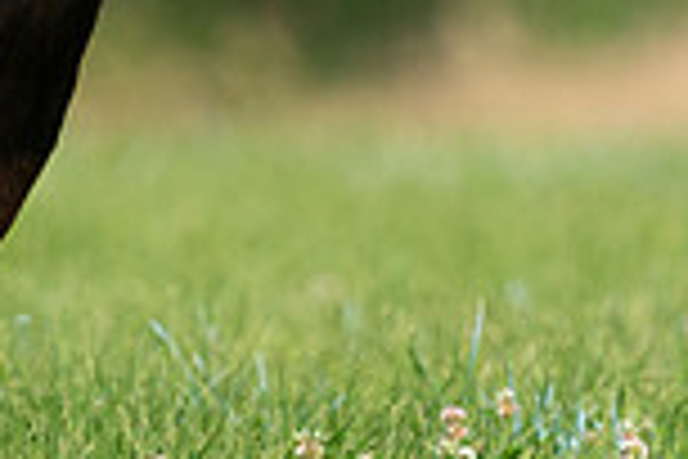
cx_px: 355
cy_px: -362
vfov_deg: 0.8
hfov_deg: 1.1
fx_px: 34837
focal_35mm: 1823
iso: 1250
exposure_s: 1/4000
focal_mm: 481
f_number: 6.3
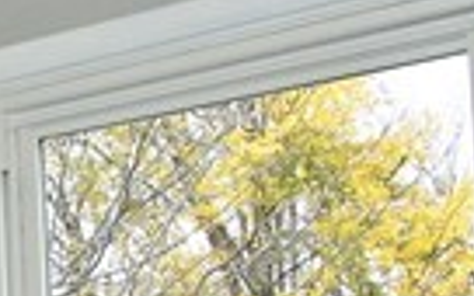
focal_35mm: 134
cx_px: -429
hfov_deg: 13.6
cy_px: 439
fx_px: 1732
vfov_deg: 9.5
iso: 500
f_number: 4.5
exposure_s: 1/160
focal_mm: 11
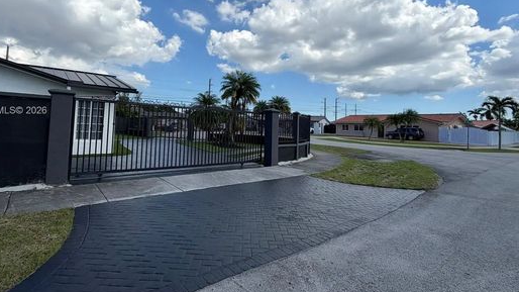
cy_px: 111
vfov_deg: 57.7
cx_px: 244
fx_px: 261
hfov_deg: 89.5
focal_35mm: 19
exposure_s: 1/1105
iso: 20
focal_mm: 2.22
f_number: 2.2
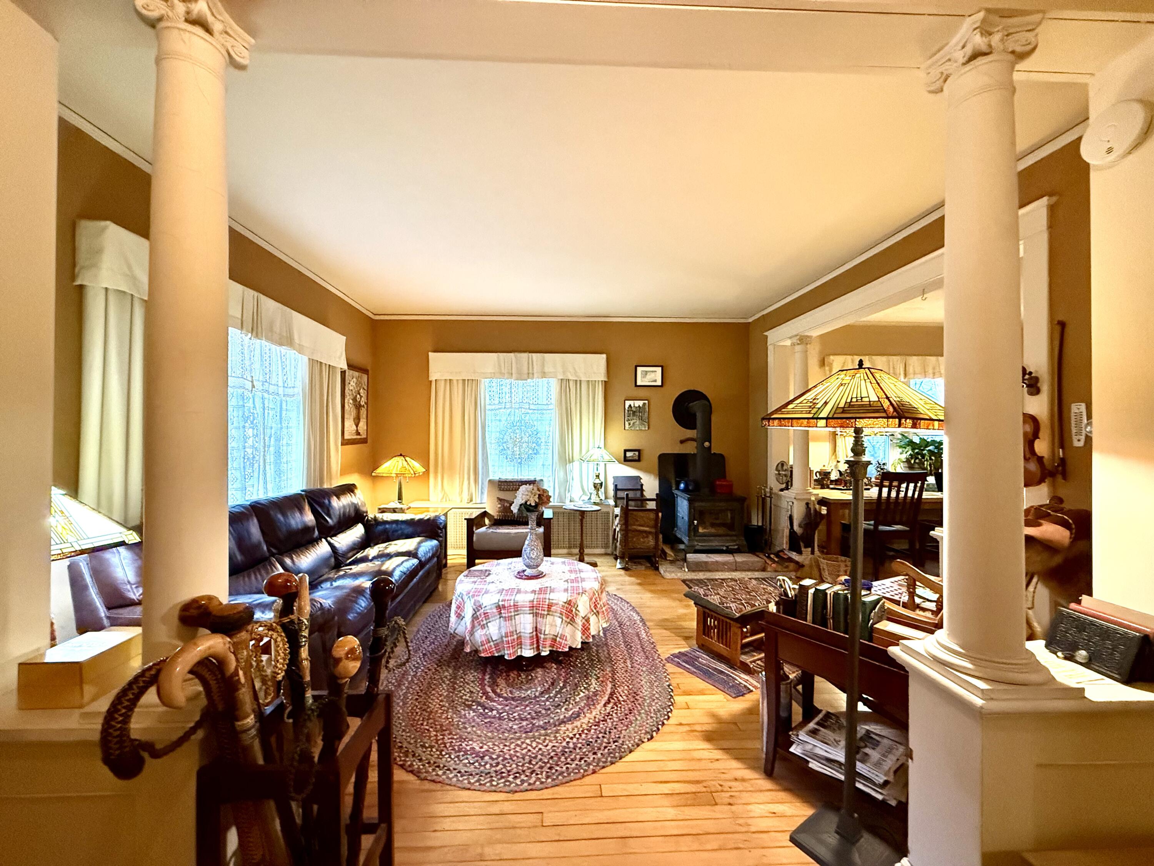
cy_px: 433
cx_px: 577
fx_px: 467
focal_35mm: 14
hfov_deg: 102.1
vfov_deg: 85.7
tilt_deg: +1.0
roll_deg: +0.2
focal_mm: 2.22
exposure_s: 1/60
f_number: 2.2
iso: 800
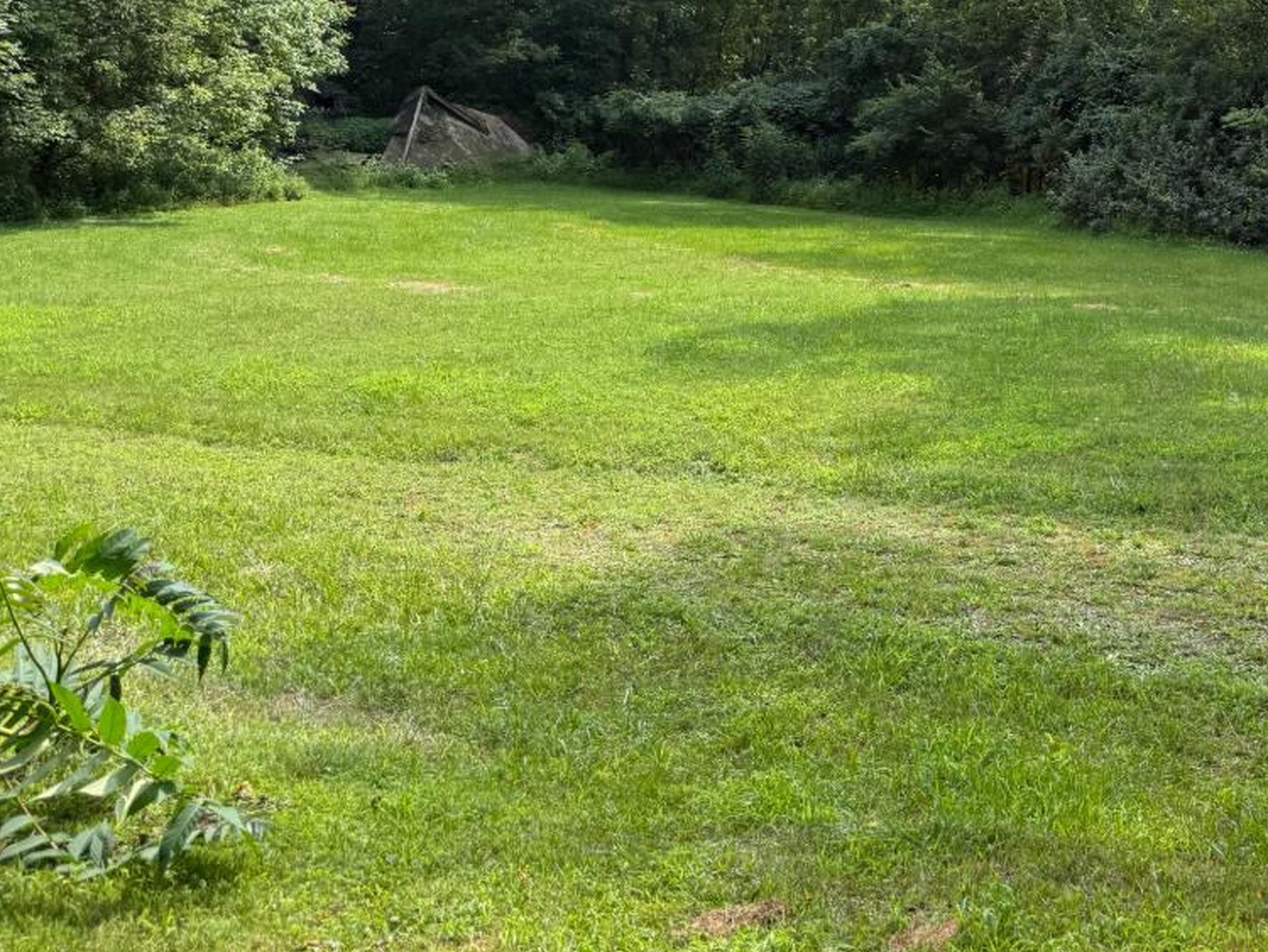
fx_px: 1759
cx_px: 1043
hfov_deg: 38.0
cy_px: 30
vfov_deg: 28.6
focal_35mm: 48
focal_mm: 6.76
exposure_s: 1/1385
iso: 100
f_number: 1.78
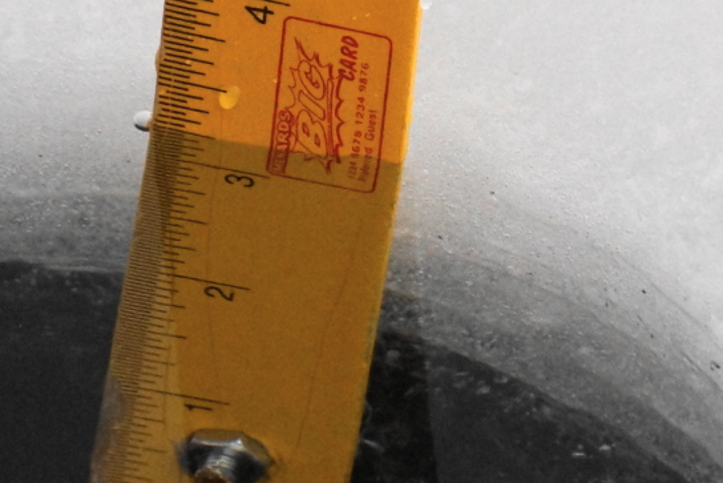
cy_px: 293
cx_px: 262
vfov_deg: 2.0
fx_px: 13840
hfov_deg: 3.0
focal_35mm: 689
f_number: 6.3
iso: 1250
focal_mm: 250
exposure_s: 1/400
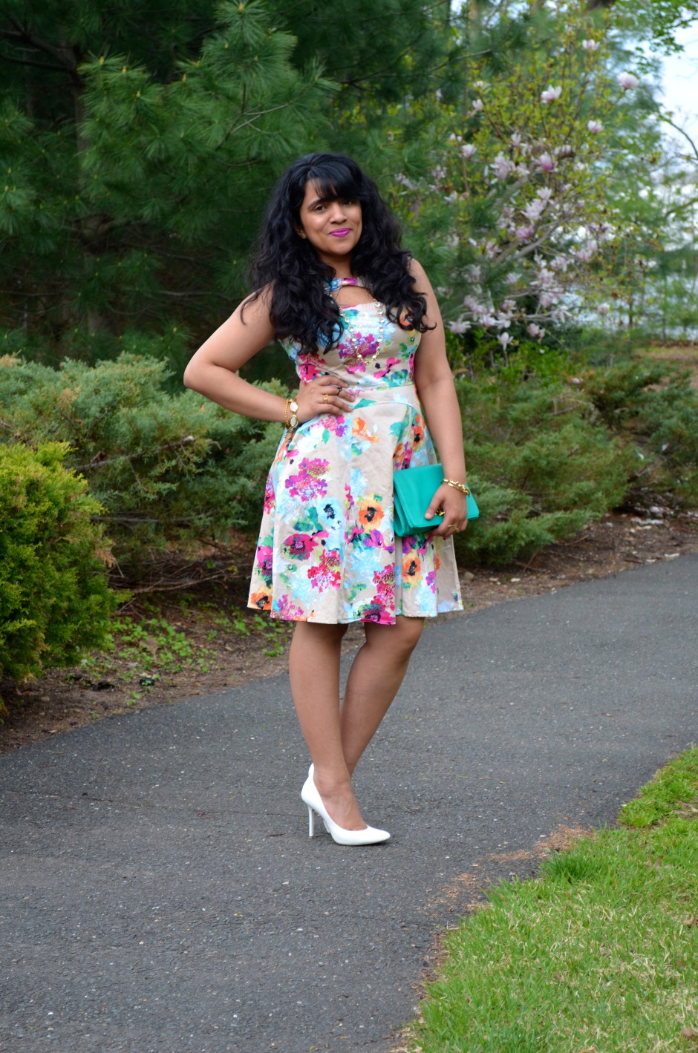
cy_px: 526
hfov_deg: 16.5
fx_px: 2410
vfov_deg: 24.7
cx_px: 349
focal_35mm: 82
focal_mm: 55
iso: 200
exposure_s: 1/160
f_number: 6.3
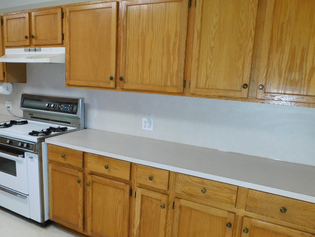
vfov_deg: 44.1
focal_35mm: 32
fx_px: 291
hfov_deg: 56.1
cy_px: 129
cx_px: 118
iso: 125
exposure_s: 1/30
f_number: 3
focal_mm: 4
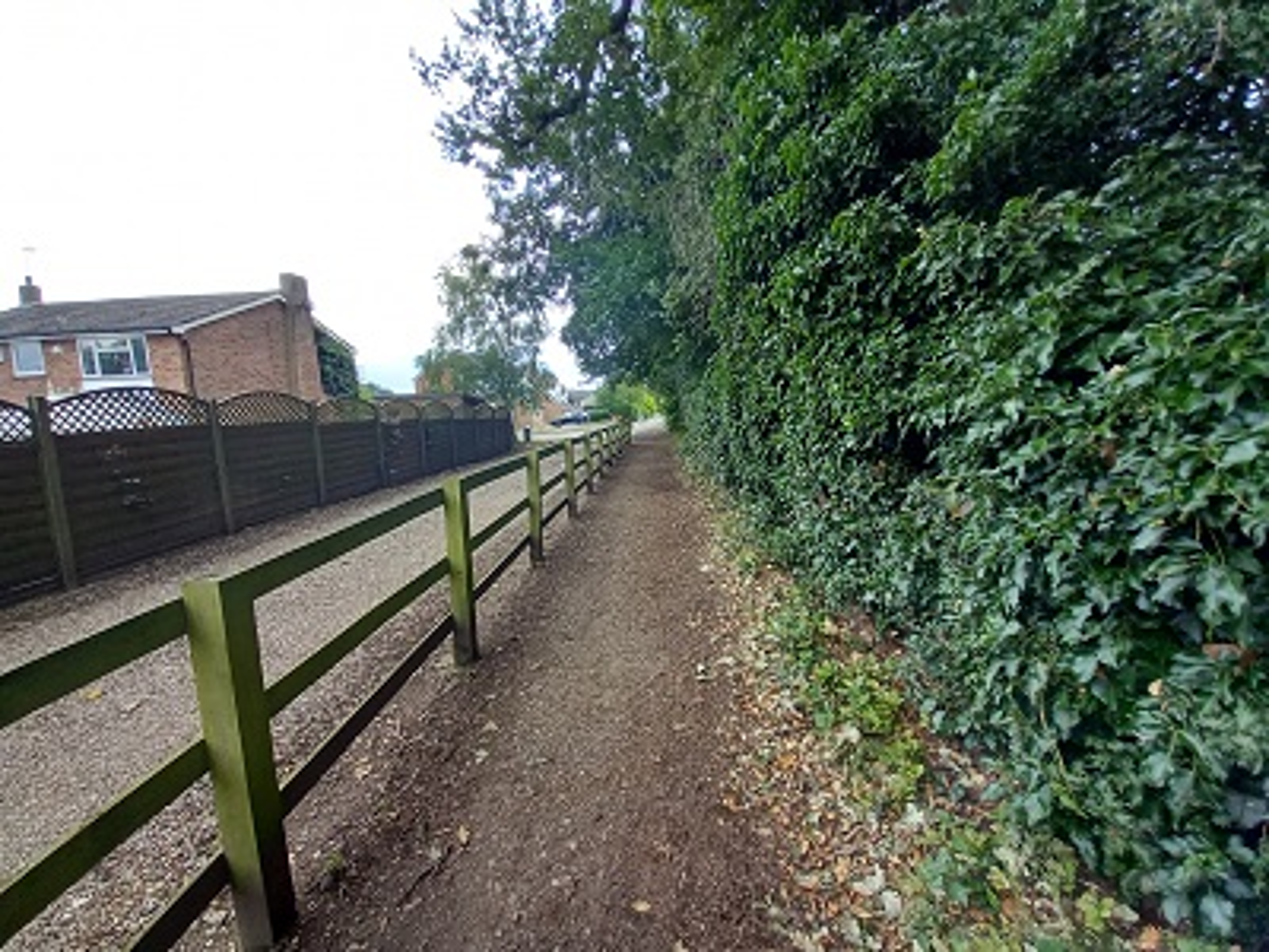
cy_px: 476
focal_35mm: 13
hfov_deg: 106.2
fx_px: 477
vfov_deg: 89.9
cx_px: 634
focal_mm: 1.13
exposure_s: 1/120
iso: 40
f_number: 2.2
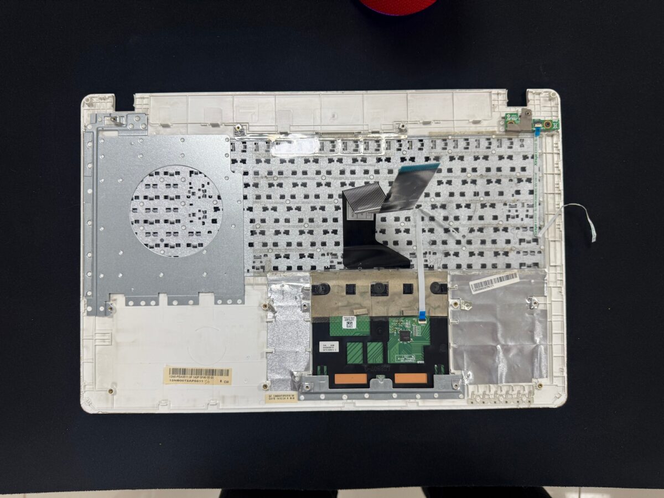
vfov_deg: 56.8
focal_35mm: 24
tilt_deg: -88.9
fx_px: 460
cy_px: 249
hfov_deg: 71.6
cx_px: 332
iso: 125
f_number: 1.78
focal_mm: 6.76
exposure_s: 1/100
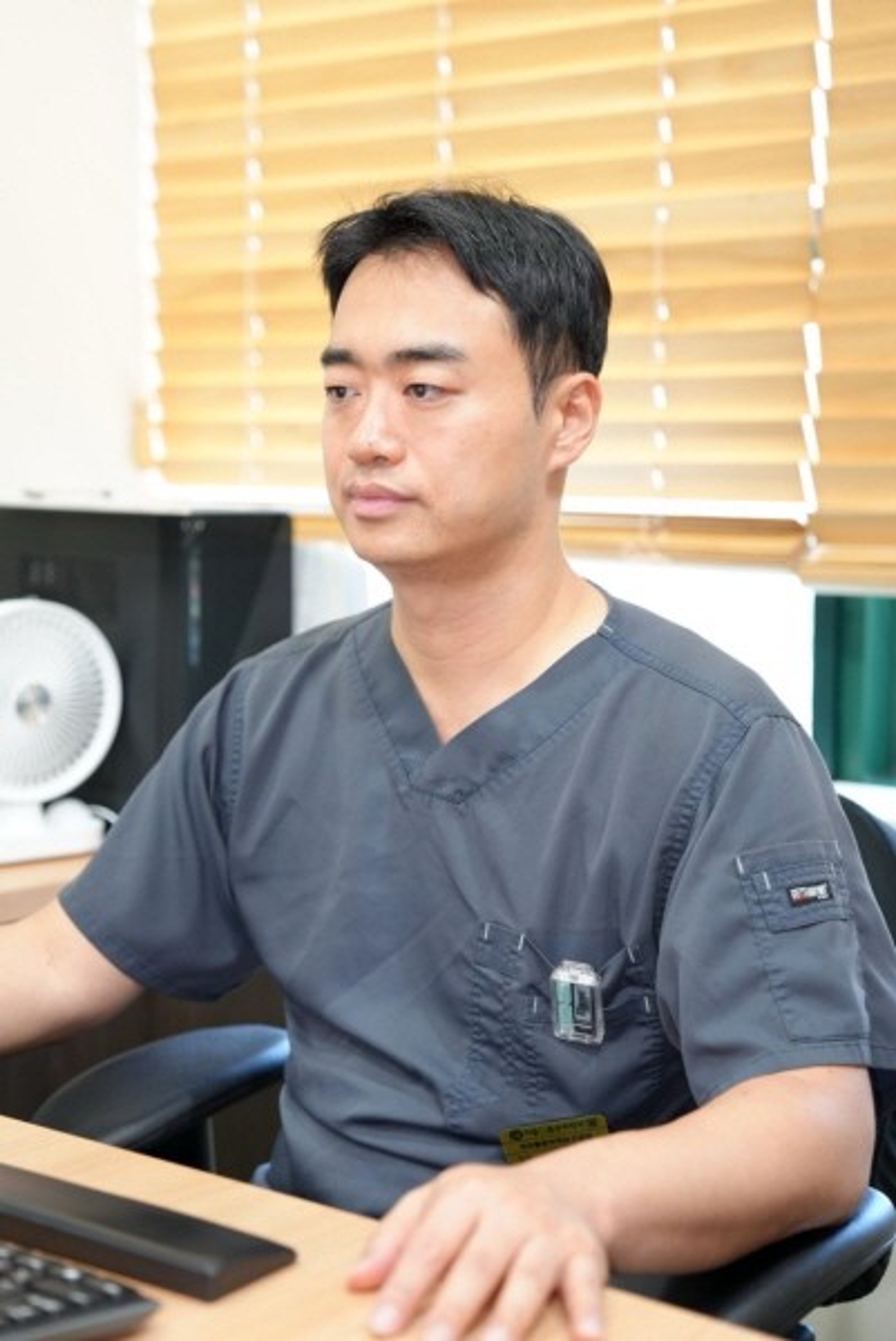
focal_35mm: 60
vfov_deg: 33.4
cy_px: 670
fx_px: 2236
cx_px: 448
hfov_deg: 22.7
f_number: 2.8
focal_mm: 60
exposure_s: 1/60
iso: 1600
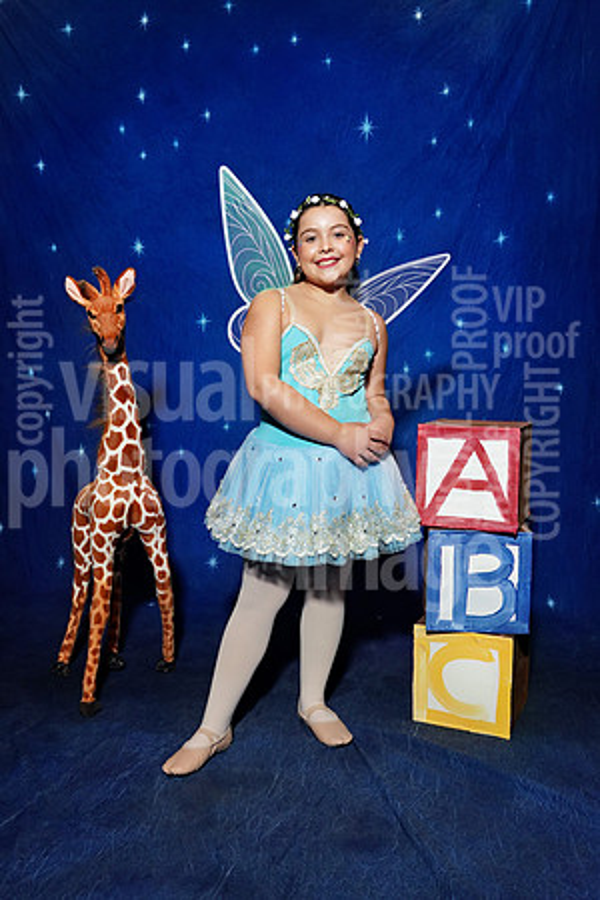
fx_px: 825
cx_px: 300
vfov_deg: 57.2
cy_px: 450
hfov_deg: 40.0
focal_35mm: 33
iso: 1000
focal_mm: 22
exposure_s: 1/60
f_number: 8
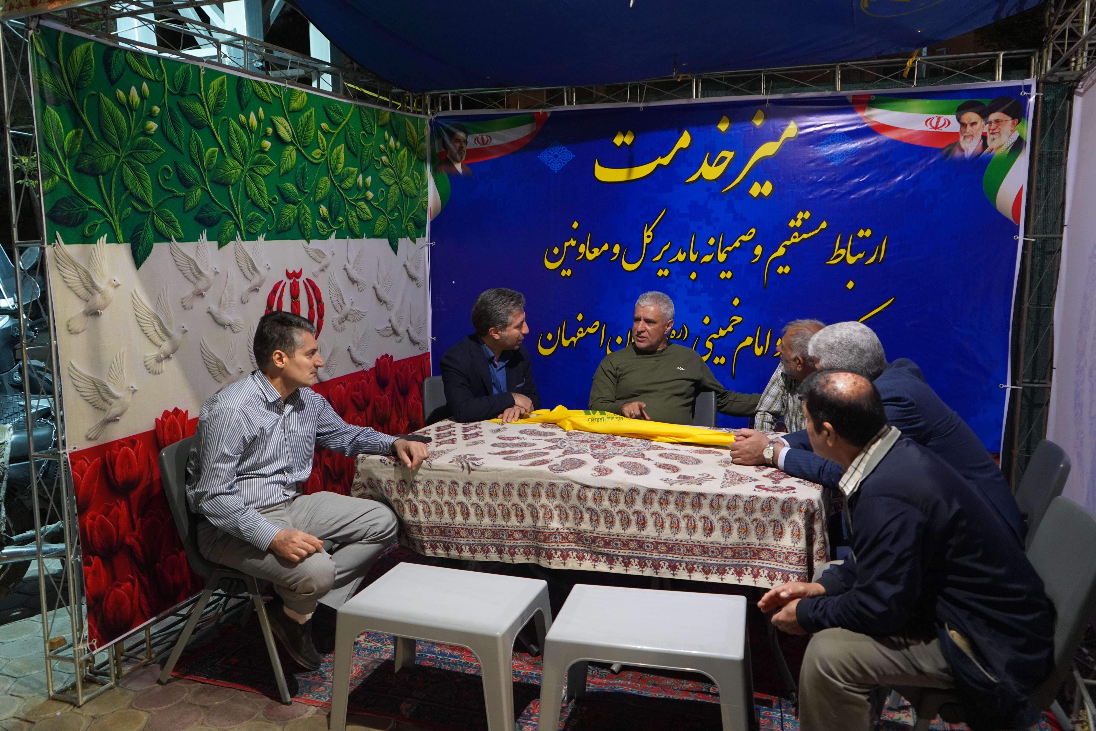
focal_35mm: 28
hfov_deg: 65.5
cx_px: 548
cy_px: 366
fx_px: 852
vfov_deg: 46.4
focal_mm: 28
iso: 3200
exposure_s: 1/60
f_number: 4
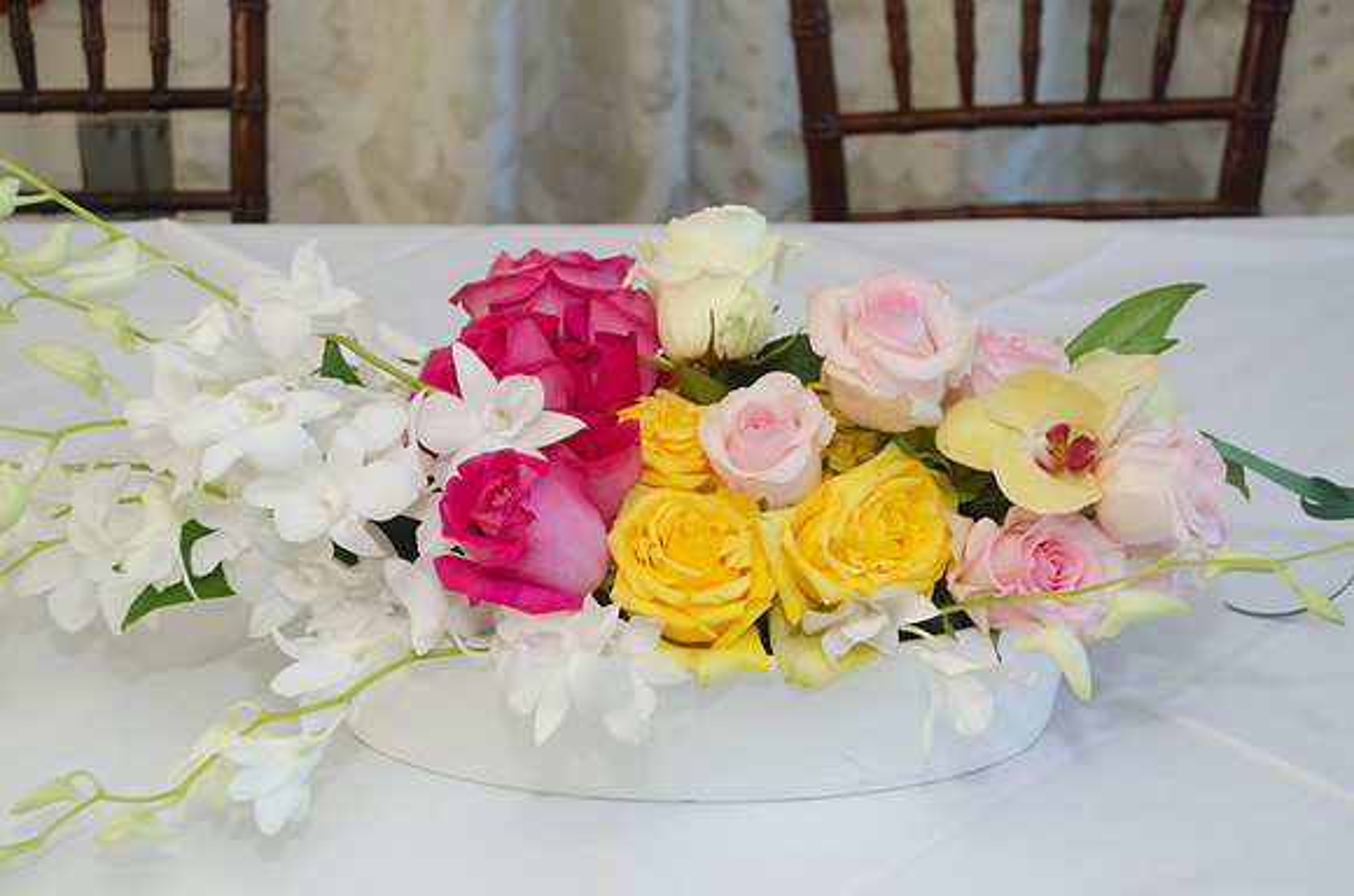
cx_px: 677
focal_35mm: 60
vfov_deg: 22.5
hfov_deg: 33.5
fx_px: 2252
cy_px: 448
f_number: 5.6
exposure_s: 1/250
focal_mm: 40
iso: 400
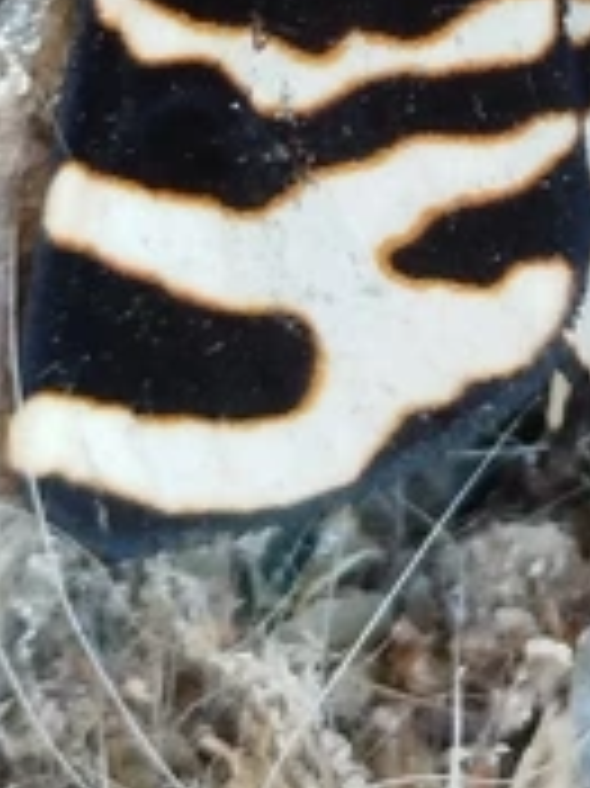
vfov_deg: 19.4
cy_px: -180
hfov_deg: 15.5
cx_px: 392
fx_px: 2162
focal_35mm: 95
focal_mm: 5.31
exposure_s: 1/33
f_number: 1.7
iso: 160
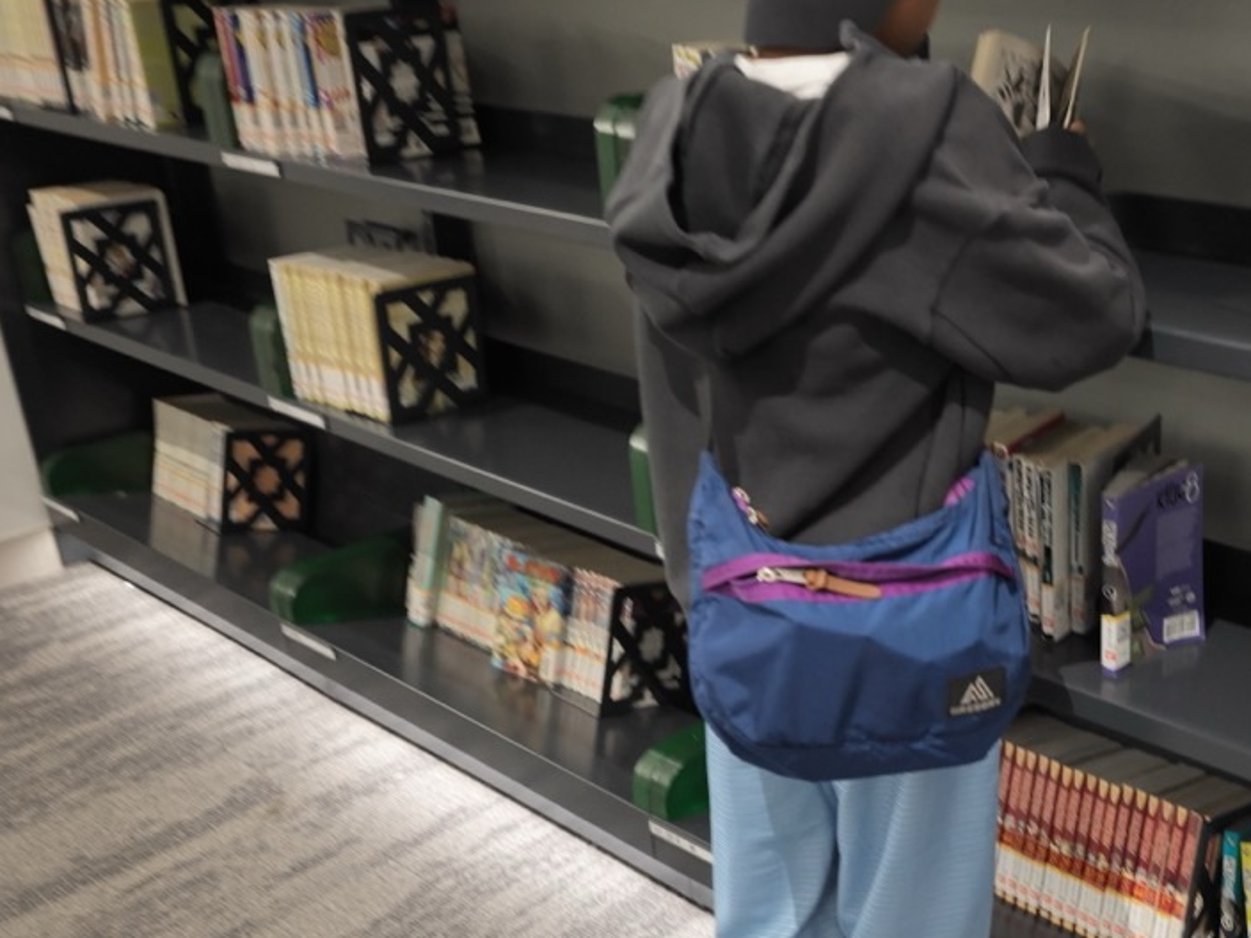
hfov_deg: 43.6
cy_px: 465
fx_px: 1446
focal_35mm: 40
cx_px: 1075
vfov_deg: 36.0
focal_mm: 28
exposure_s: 1/80
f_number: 4
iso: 3200
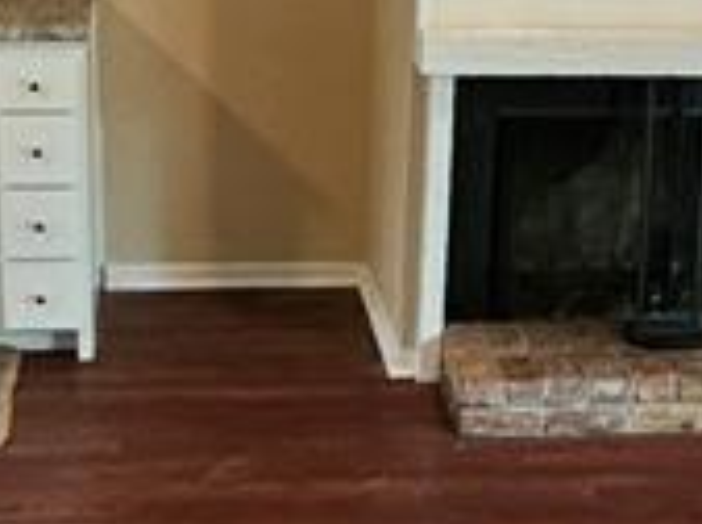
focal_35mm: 79
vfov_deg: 18.6
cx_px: 349
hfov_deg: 24.8
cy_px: 229
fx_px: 1599
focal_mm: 2.2
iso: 400
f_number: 2.2
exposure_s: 1/30
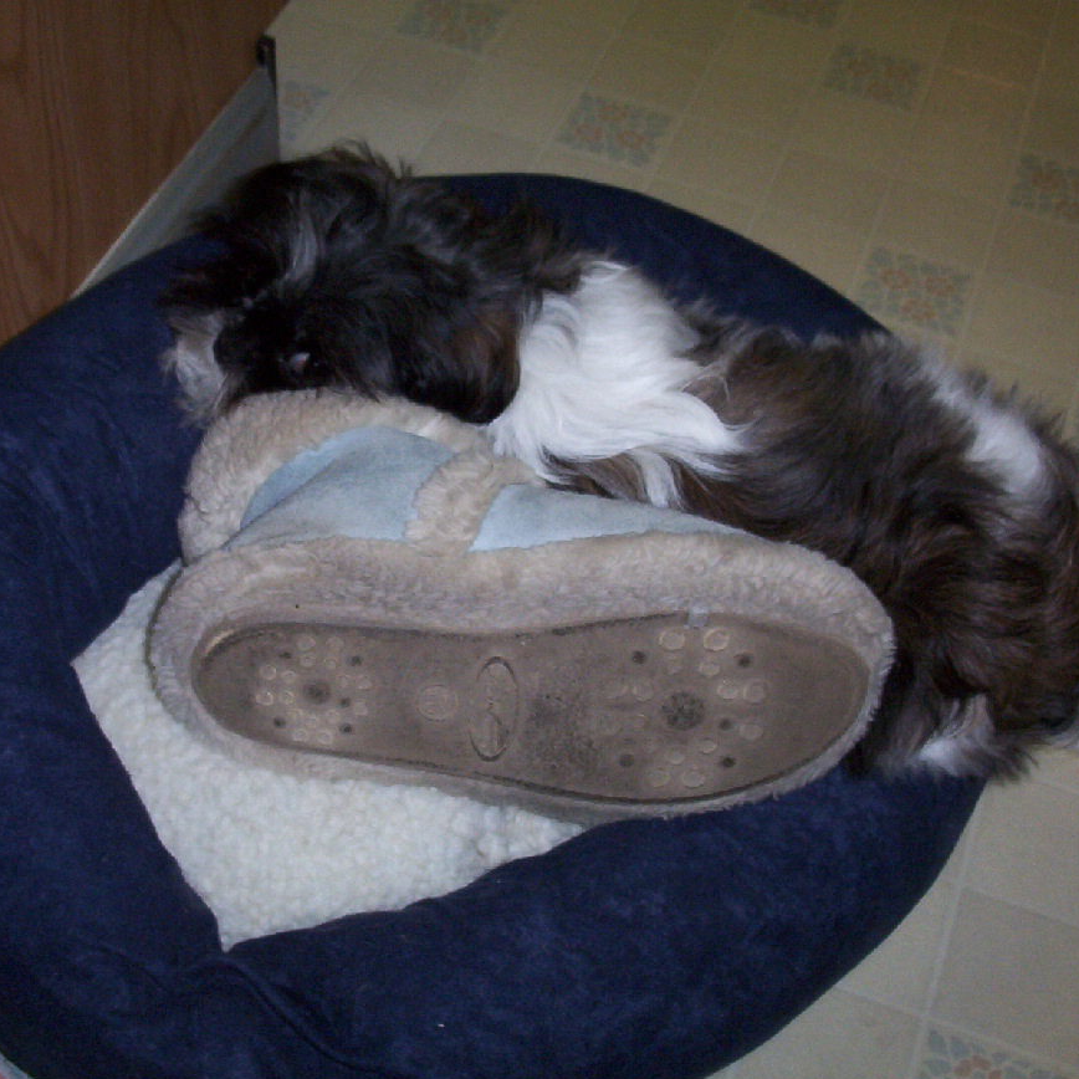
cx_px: 455
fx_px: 1657
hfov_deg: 36.0
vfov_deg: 36.1
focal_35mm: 47
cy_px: 532
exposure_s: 1/30
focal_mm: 6
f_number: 4.5
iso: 140
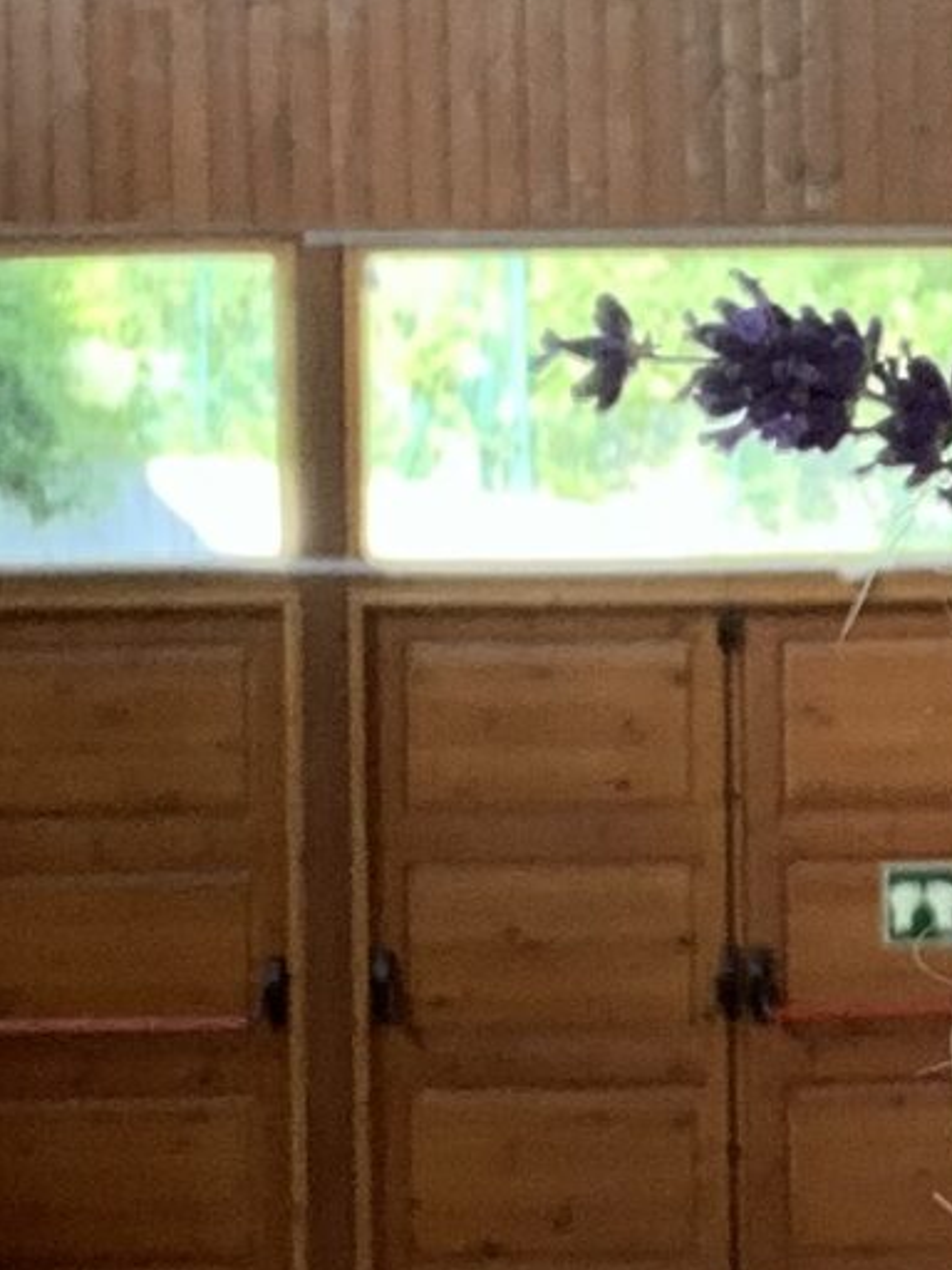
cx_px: 1978
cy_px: 824
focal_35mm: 160
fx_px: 5867
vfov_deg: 12.3
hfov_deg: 8.7
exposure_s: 1/62
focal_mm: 2.87
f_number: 2.2
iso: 64
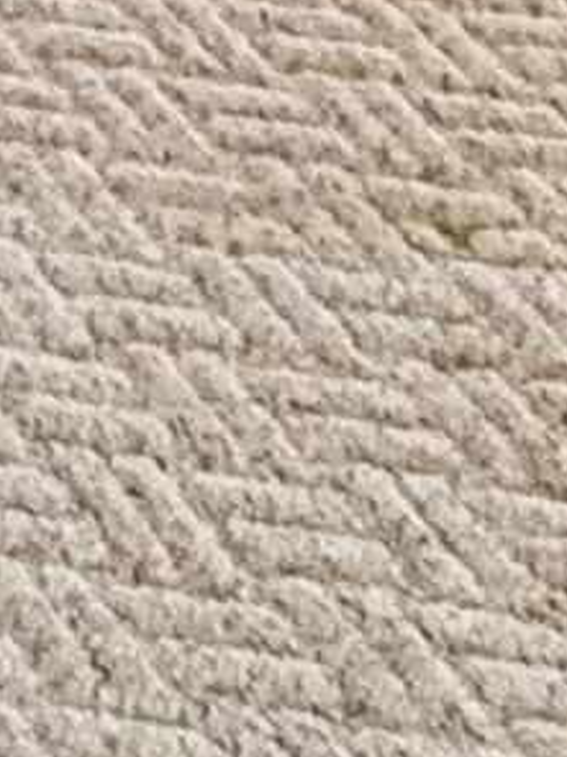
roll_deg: -0.3
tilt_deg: -4.0
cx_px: -993
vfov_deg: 8.5
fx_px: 3191
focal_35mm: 146
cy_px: -2086
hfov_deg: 8.8
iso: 400
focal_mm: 2.22
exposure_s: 1/60
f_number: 2.2
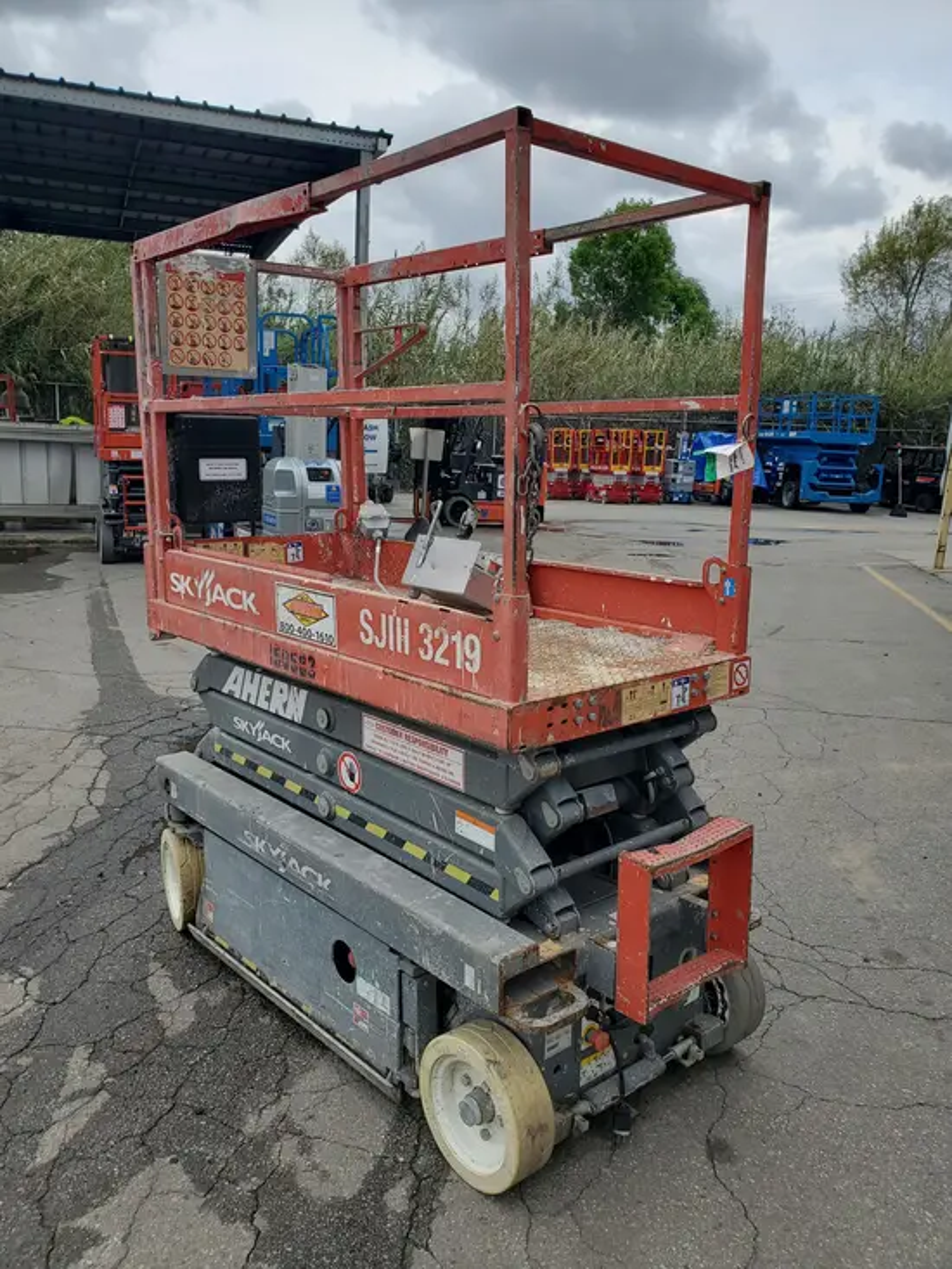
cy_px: 634
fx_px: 953
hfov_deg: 53.1
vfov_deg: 67.3
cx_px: 476
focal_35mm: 26
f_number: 2.4
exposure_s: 1/946
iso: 50
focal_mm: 4.3
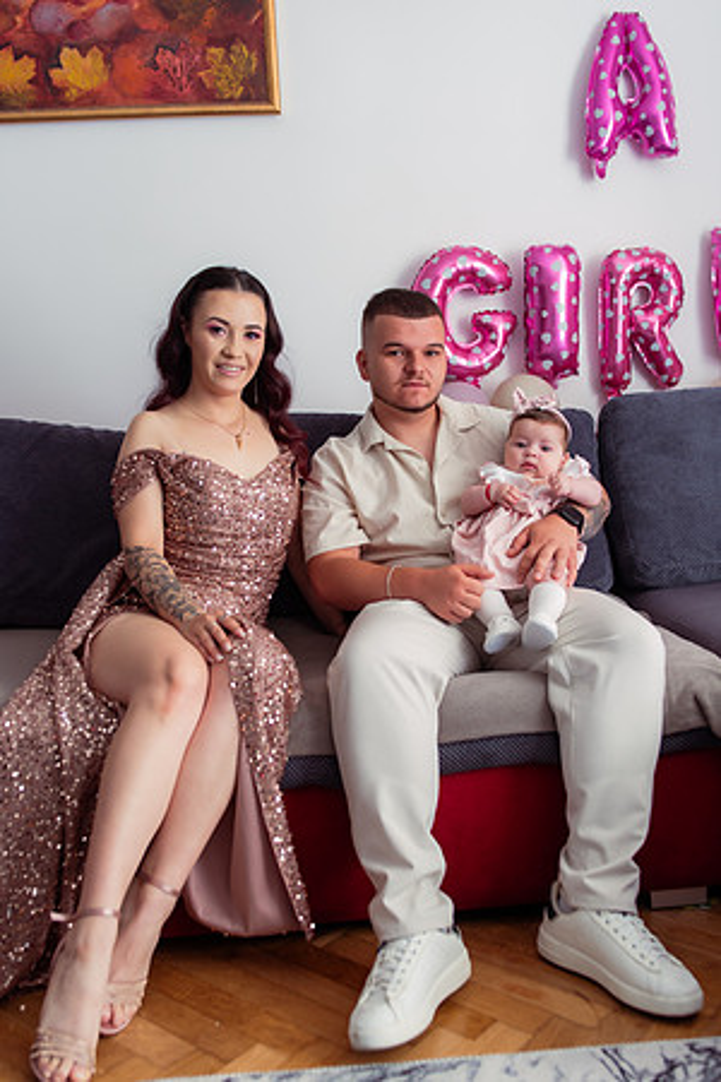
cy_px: 541
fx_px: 1051
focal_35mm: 35
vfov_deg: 54.4
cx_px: 360
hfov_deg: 37.9
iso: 1250
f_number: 3.2
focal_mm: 35
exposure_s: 1/160
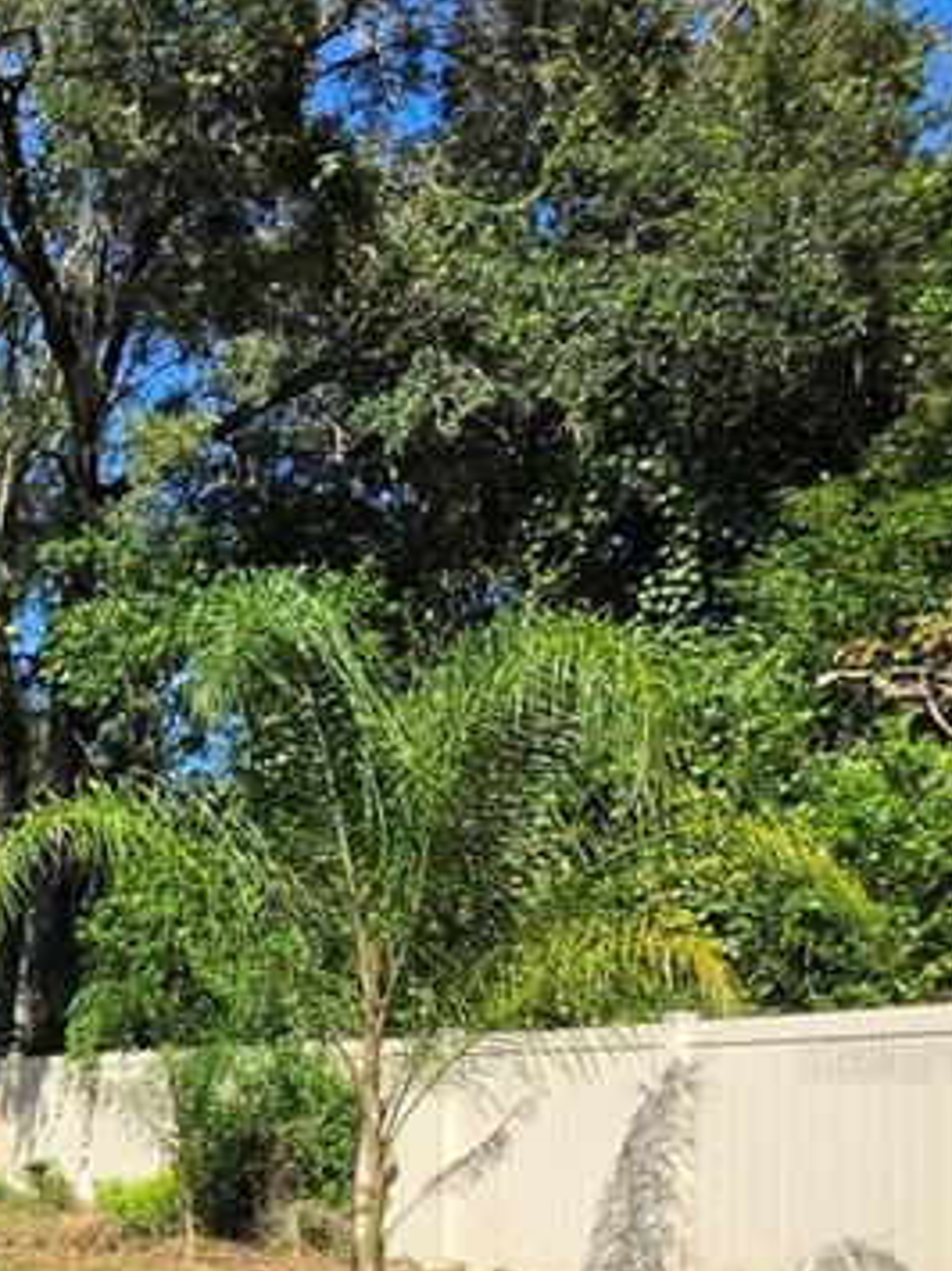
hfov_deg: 24.0
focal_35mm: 44
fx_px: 1614
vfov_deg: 40.8
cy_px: 1056
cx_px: -558
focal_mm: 2.2
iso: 32
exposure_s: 1/1332
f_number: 1.9
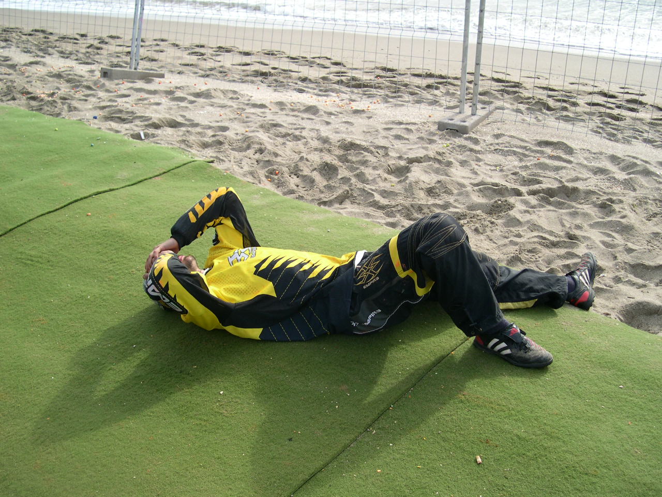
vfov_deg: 37.7
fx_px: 727
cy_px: 248
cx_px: 331
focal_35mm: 38
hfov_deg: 49.0
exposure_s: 1/480
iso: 100
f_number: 2.8
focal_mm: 8
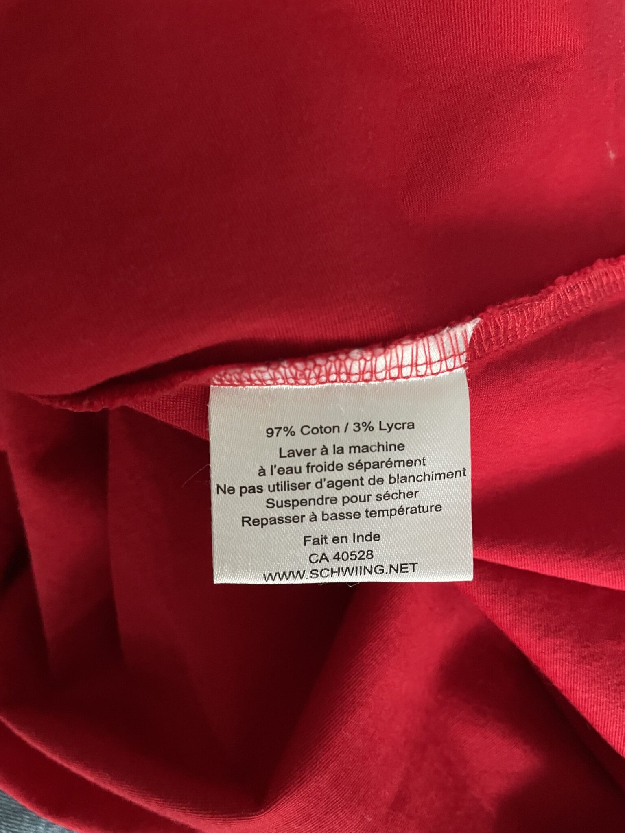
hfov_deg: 53.1
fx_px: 626
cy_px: 416
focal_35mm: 26
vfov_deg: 67.3
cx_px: 312
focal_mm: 4.2
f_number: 1.6
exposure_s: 1/52
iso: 400
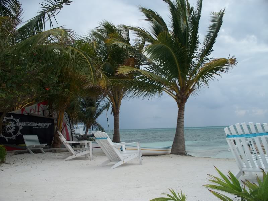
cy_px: 100
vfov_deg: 39.7
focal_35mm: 36
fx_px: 279
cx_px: 134
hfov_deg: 51.4
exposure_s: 1/400
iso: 64
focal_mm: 7.54
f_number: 2.8
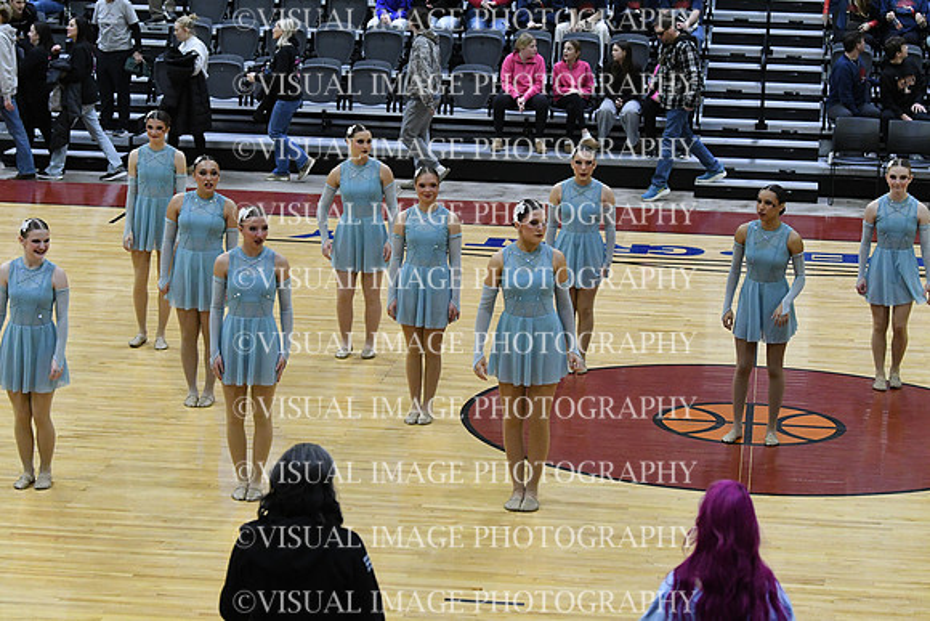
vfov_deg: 13.0
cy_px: 310
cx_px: 465
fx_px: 2713
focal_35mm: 105
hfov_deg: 19.5
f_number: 4
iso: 5000
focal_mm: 70
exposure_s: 1/500
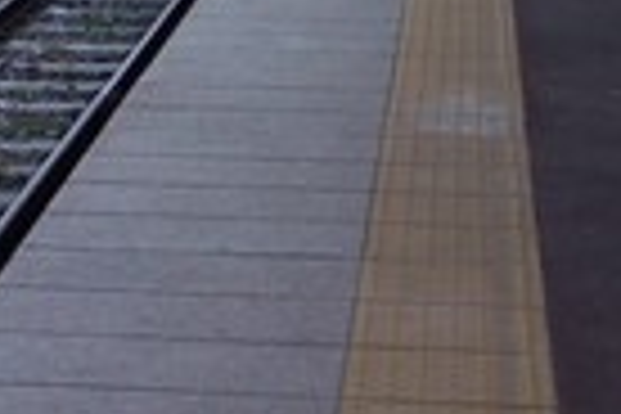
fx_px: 2242
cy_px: -533
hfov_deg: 15.7
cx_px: 126
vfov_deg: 9.5
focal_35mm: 130
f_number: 1.8
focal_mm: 10.4
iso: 125
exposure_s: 1/80
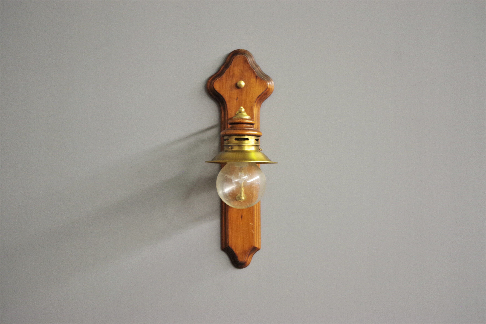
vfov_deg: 23.8
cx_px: 243
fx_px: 769
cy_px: 162
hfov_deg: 35.1
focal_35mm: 57
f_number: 4.5
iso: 800
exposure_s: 1/50
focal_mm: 37.5
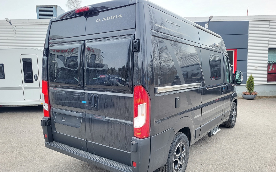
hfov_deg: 66.5
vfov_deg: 44.5
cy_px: 95
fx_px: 211
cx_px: 139
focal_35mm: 28
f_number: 1.8
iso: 40
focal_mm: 5.4
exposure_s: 1/244
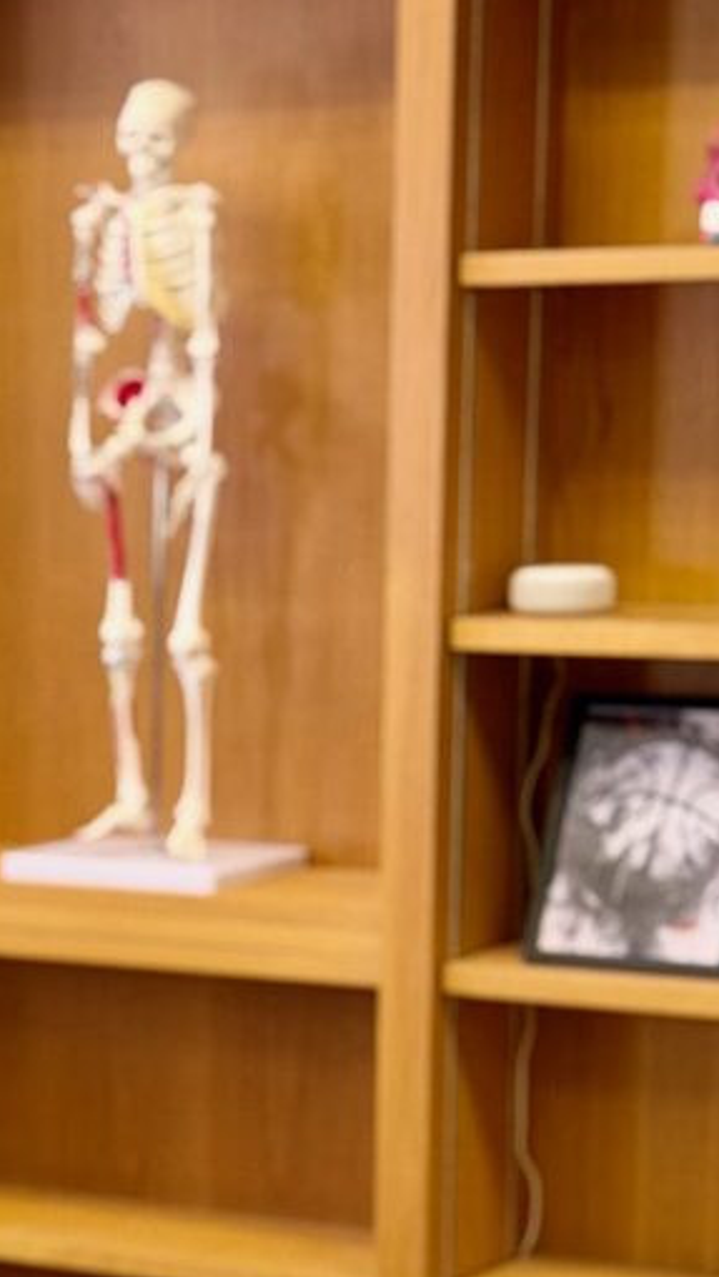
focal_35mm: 123
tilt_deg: -12.7
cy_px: 1440
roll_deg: +0.4
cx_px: -218
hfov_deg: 9.7
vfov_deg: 16.8
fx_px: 4168
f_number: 1.78
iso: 250
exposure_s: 1/40
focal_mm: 6.76
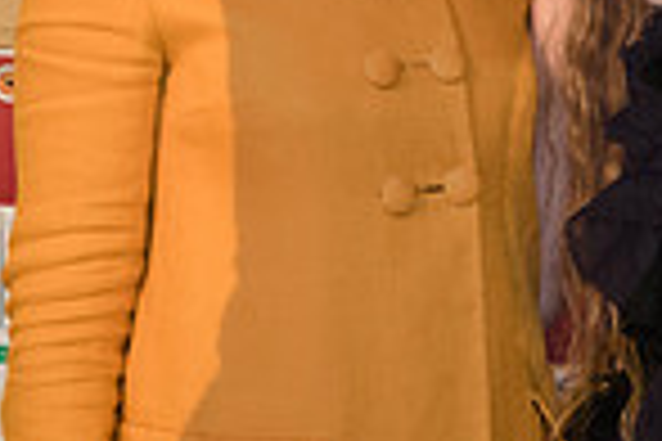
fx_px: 2758
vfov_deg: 9.1
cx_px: 1130
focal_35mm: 150
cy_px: 119
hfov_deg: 12.6
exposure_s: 1/200
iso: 1600
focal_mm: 38
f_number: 4
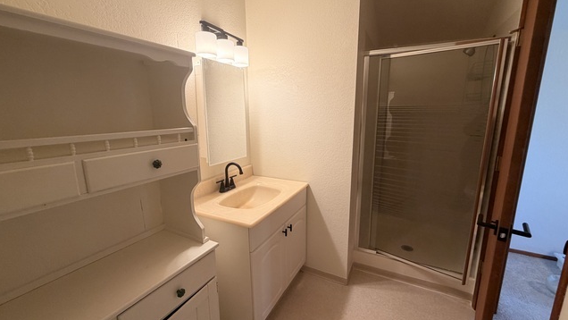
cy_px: 161
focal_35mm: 16
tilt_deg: -12.4
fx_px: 241
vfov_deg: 67.1
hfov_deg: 99.3
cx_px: 295
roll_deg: +0.7
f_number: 2.2
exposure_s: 1/60
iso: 200
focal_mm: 2.22
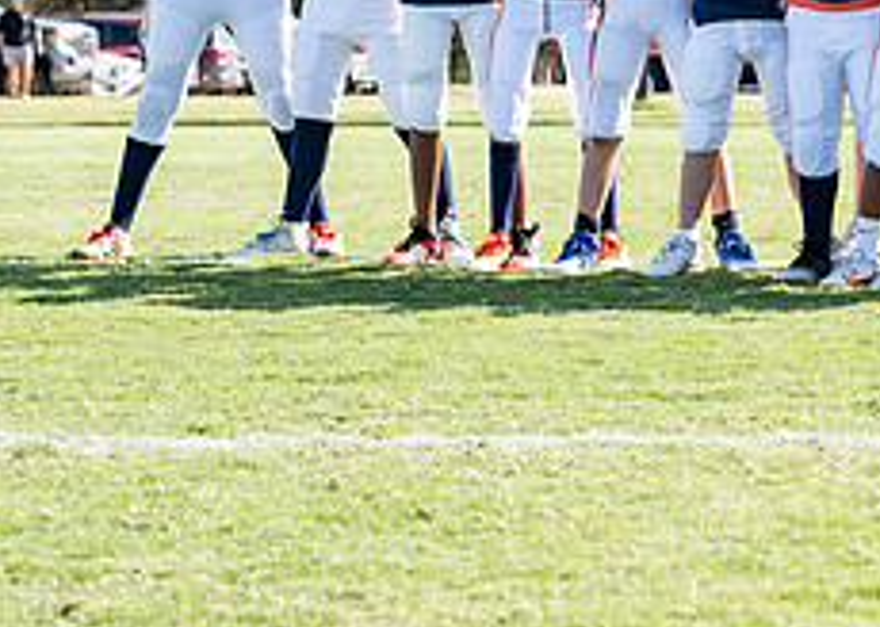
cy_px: 85
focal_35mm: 151
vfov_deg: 9.5
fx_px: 3772
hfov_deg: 12.9
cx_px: 1116
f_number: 3.5
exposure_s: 1/500
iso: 100
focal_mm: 50
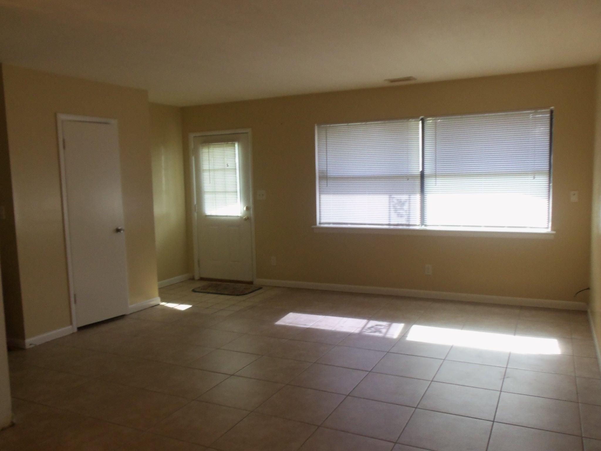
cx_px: 300
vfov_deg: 49.7
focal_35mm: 28
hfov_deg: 63.4
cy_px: 226
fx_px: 486
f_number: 3.3
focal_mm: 5.1
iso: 160
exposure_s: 1/60
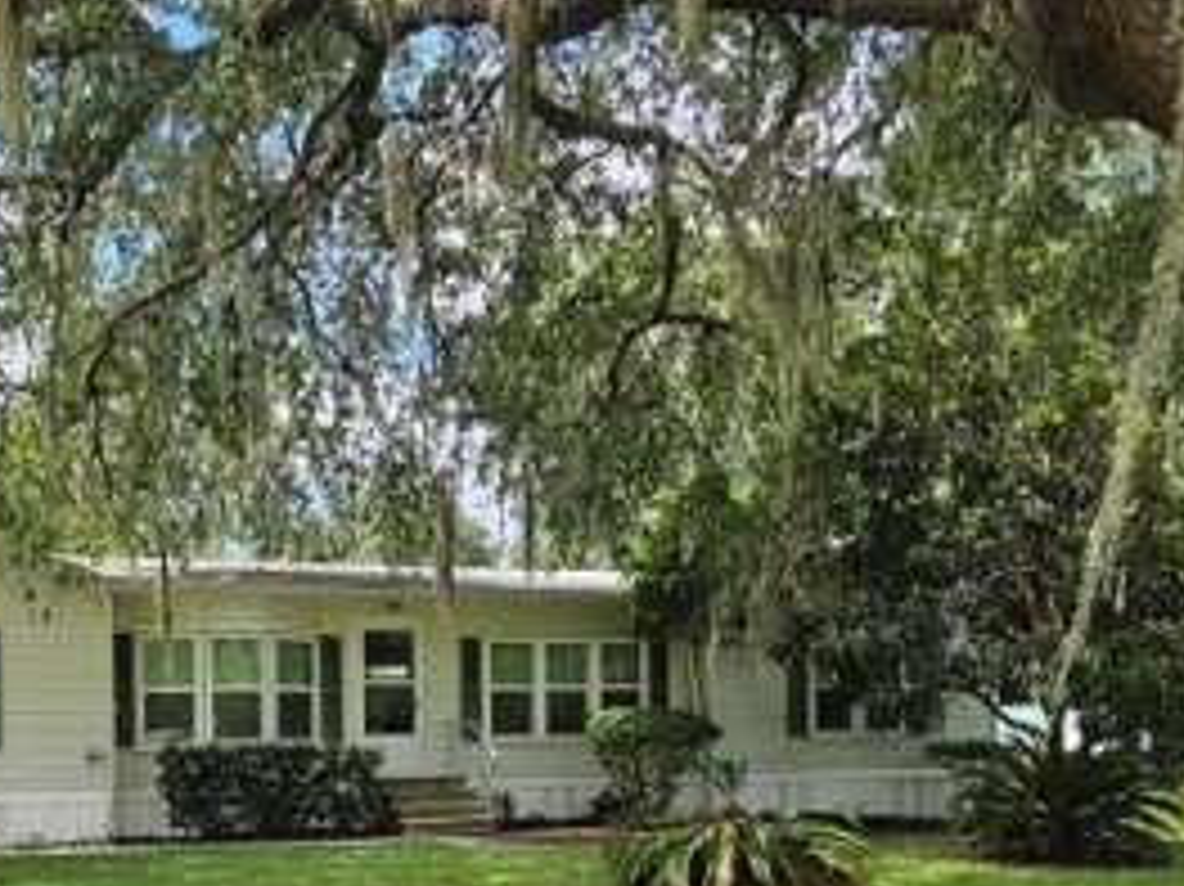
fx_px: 1436
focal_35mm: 42
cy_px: 769
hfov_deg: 44.0
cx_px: 365
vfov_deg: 32.9
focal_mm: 5.4
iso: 25
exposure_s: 1/222
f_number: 1.8
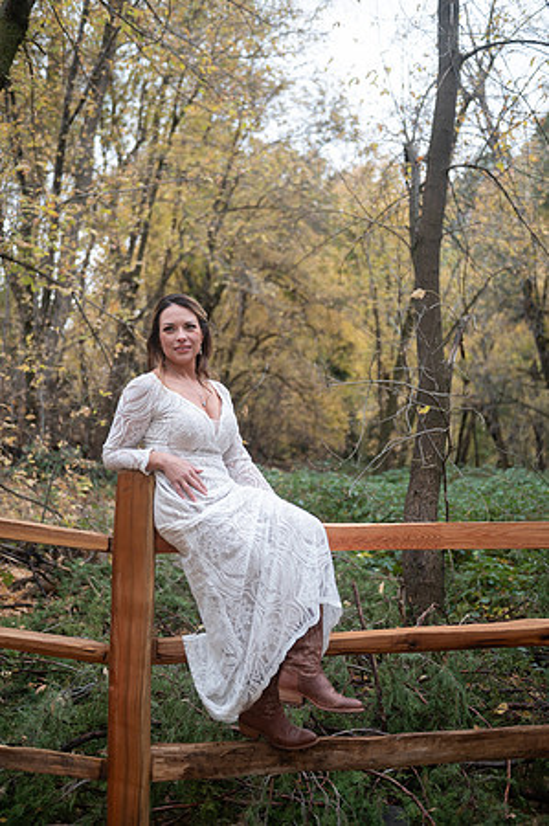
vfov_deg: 50.7
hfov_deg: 35.0
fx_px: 871
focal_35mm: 38
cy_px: 413
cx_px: 274
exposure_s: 1/250
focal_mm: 38
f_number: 2.8
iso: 640
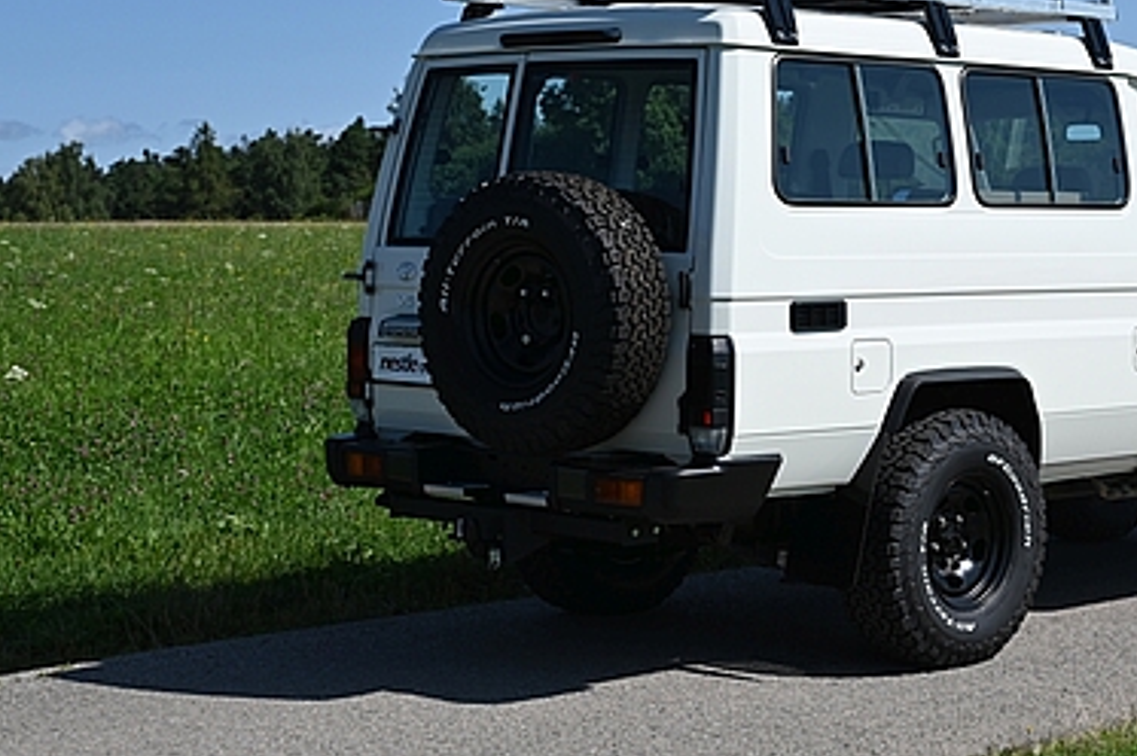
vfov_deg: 16.0
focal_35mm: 85
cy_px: 305
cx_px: 832
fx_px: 2682
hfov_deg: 23.7
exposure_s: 1/500
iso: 100
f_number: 8
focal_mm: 55
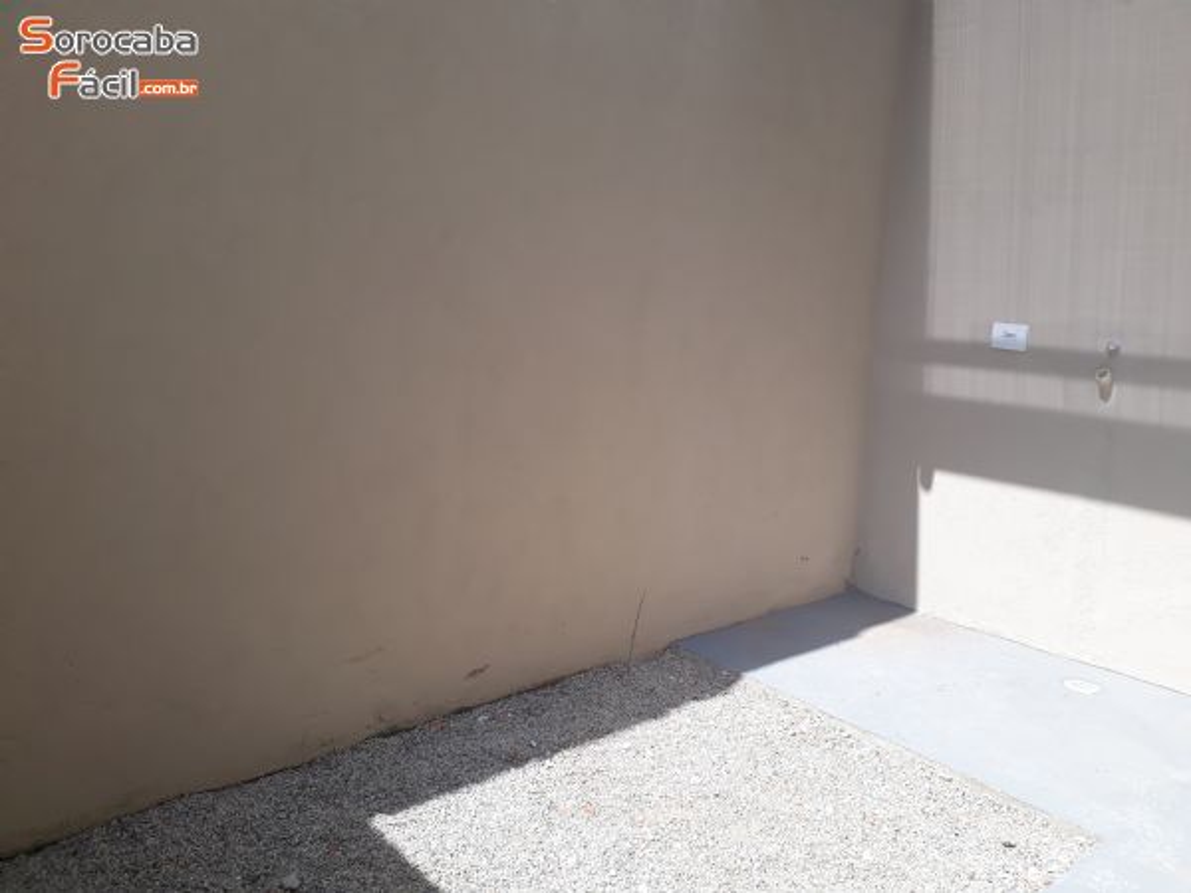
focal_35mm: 27
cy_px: 446
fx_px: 929
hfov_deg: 65.3
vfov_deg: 51.4
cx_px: 596
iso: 40
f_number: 1.9
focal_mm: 3.6
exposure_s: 1/780
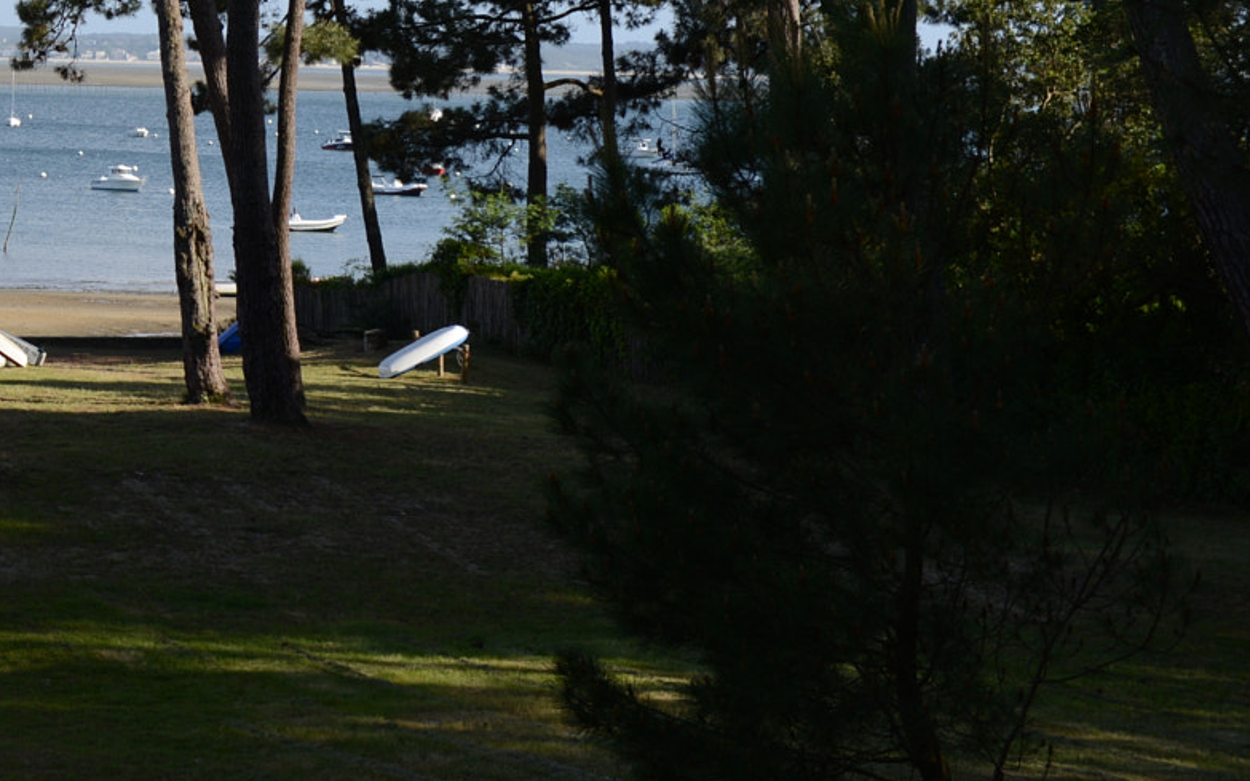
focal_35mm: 112
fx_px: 3815
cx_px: -313
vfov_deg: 11.5
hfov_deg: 17.6
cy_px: -49
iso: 100
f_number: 4.5
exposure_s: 1/500
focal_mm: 42
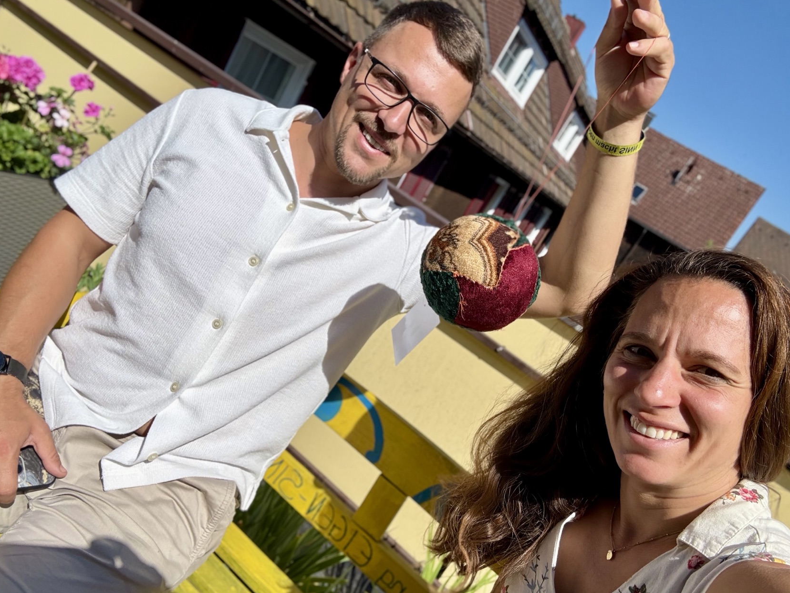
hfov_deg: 69.3
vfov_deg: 54.9
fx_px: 571
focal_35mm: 25
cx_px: 425
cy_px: 311
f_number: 1.9
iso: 32
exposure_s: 1/1859
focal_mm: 2.69
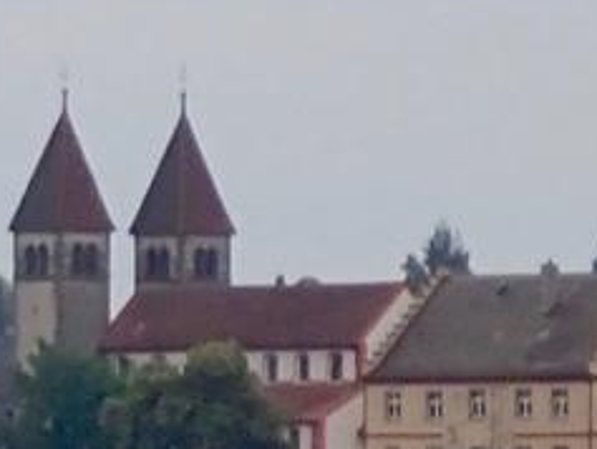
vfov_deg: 2.2
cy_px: 719
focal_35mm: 676
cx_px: 489
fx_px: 11664
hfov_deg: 2.9
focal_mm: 18
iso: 100
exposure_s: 1/250
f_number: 4.9
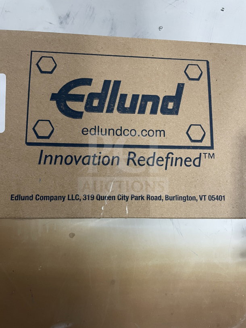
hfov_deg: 53.1
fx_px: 246
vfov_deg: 67.3
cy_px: 164
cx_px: 123
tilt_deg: -80.1
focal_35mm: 26
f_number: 1.6
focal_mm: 4.2
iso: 200
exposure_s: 1/60
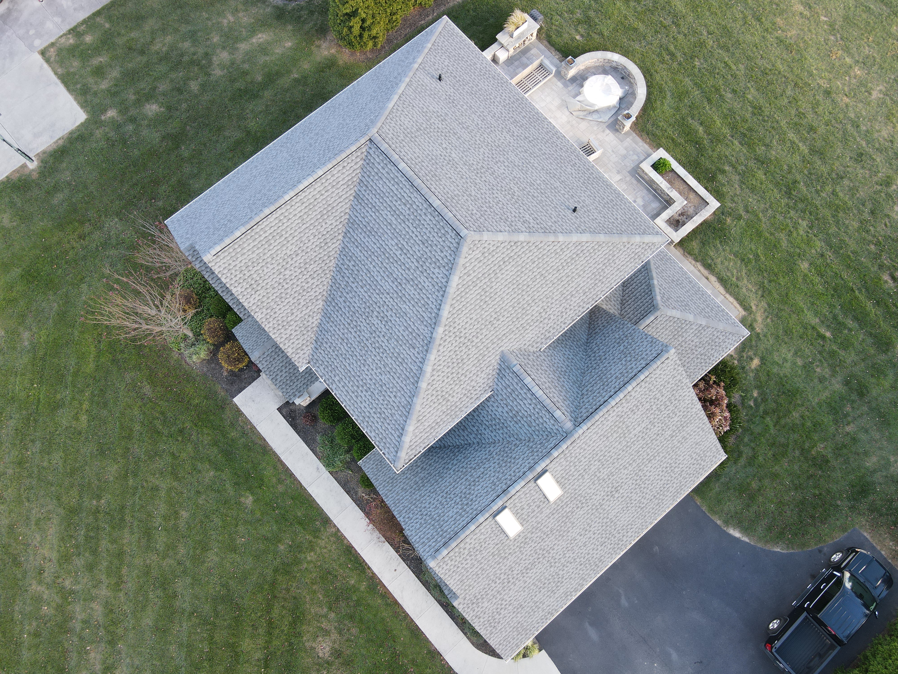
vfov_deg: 56.8
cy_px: 337
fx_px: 623
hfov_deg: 71.6
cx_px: 449
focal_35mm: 24
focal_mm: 4.5
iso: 100
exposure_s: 1/30
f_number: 2.8
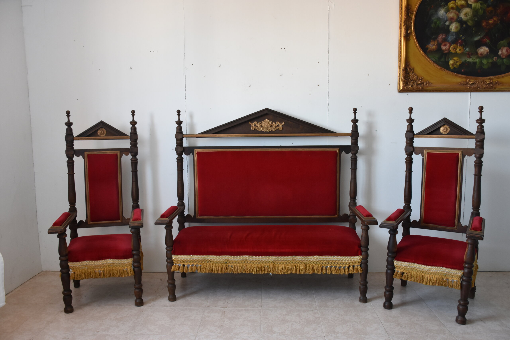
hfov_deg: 61.9
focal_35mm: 30
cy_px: 170
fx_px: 425
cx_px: 255
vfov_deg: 43.6
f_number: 4.5
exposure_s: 1/80
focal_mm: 20
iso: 800
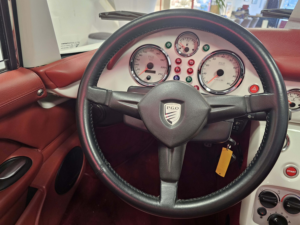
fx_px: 199
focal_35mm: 23
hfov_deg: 73.9
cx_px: 150
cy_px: 112
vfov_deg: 58.9
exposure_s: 1/33.3
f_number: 1.7
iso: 640
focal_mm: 6.3
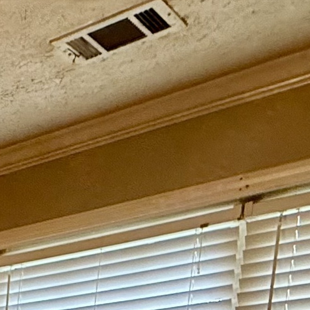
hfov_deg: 17.5
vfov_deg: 17.4
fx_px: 780
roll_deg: -2.4
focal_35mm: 77
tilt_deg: -7.9
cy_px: 587
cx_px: -270
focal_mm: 2.22
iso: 250
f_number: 2.2
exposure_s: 1/60
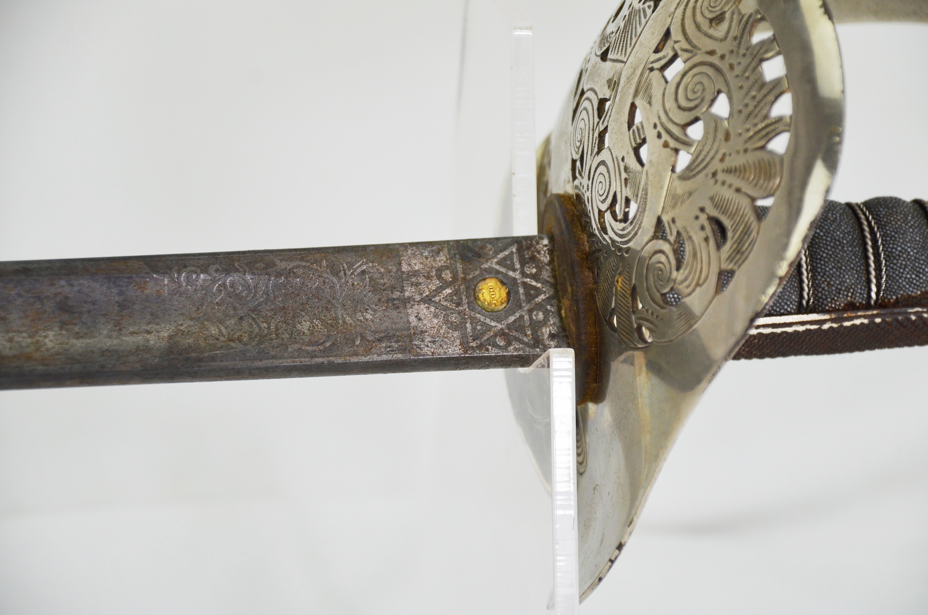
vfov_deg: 9.1
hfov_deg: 13.7
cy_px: 308
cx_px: 464
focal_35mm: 150
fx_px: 3859
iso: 400
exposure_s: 1/400
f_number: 5.6
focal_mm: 100
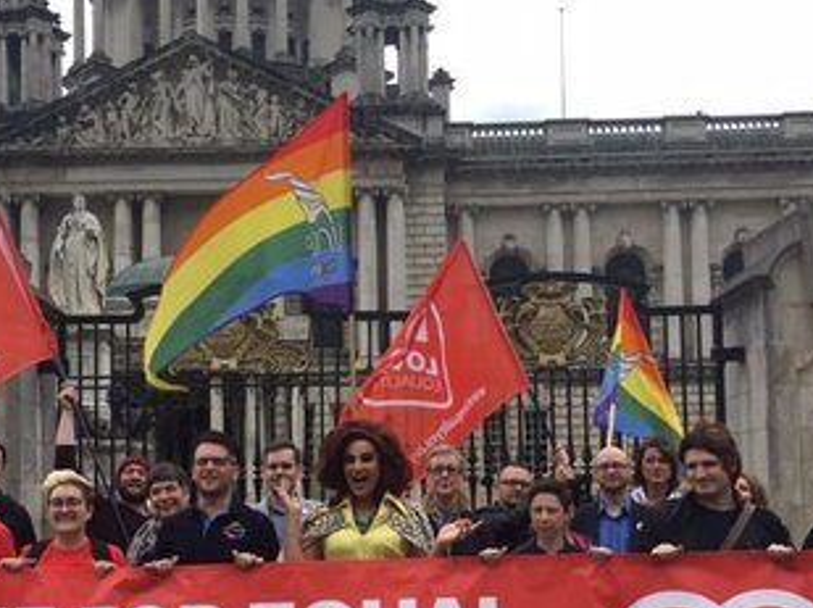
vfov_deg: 30.4
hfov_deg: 40.3
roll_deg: +1.9
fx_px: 1103
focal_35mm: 47
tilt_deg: +4.3
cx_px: 329
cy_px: 443
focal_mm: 4.15
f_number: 2.2
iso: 25
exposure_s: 1/962
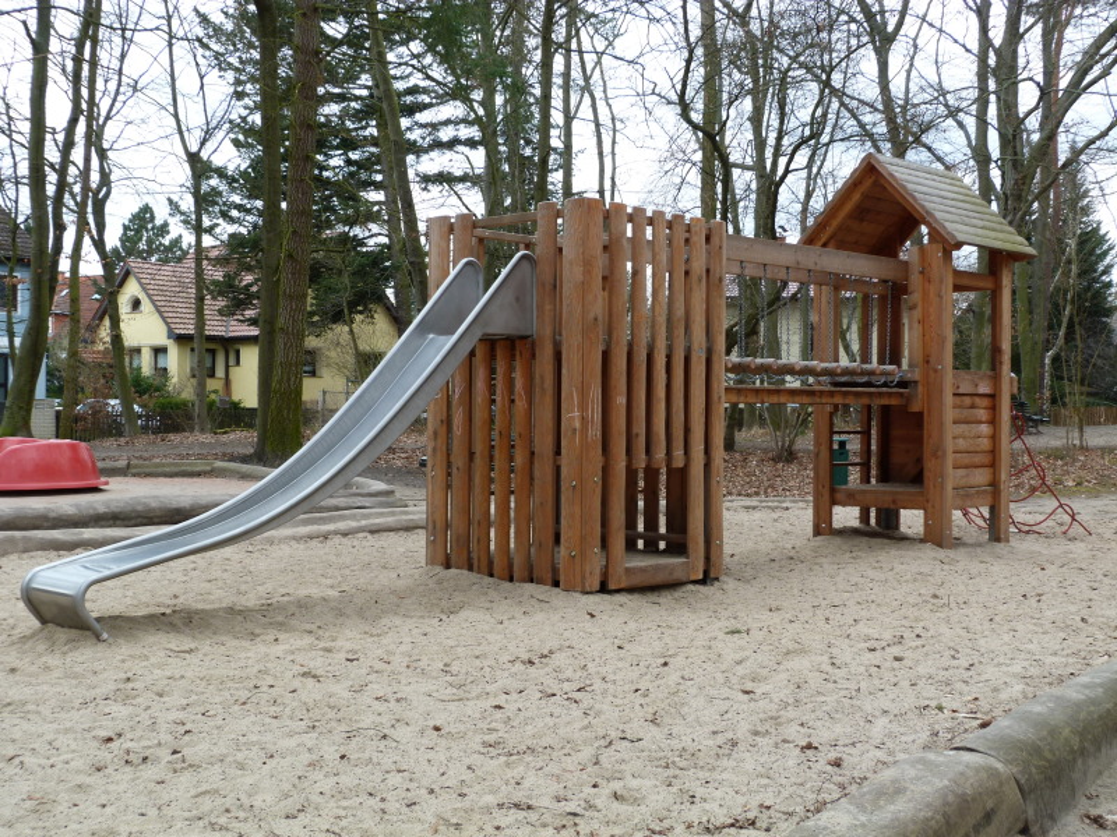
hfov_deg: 43.9
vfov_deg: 33.6
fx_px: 1388
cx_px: 558
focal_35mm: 43
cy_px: 418
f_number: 3.6
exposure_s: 1/125
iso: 80
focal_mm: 7.8
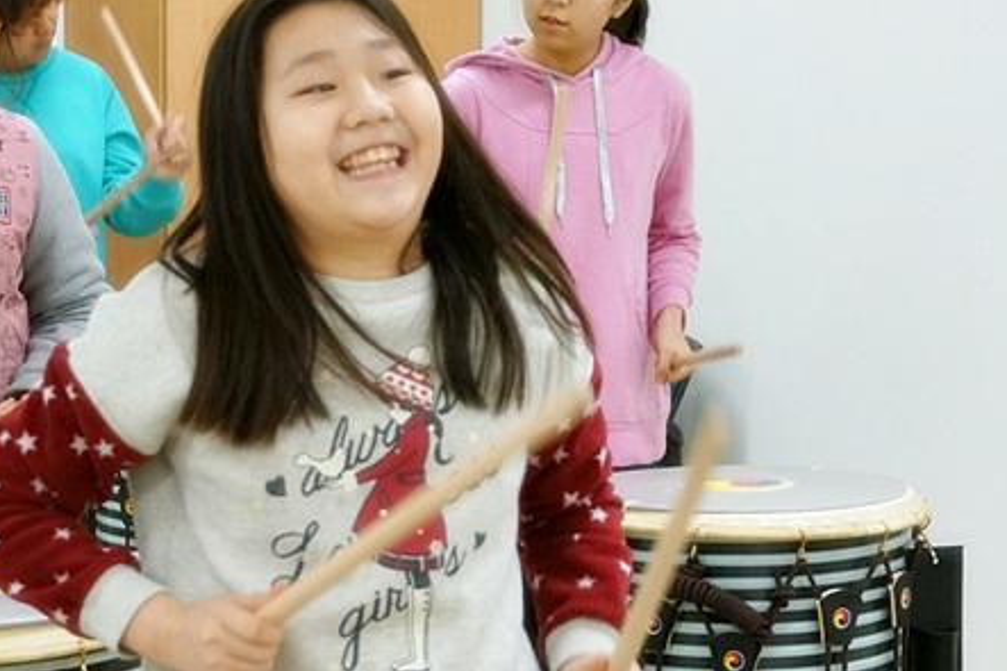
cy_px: 442
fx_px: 2654
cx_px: 411
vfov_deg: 14.4
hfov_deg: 21.5
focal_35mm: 95
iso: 1600
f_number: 5.6
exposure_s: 1/160
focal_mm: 35
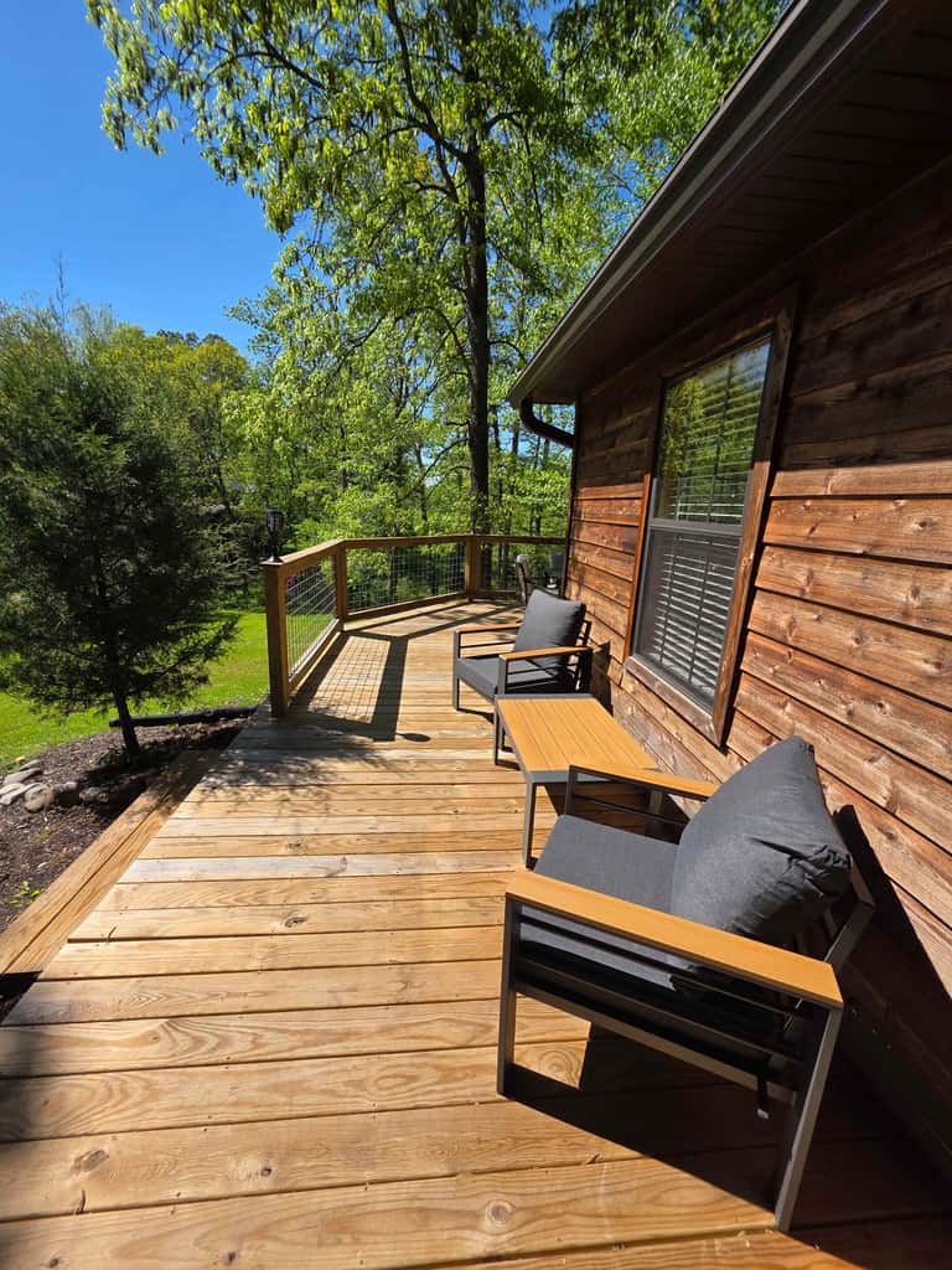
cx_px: 476
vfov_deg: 106.2
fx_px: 477
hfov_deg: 89.9
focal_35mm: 13
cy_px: 635
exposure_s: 1/1695
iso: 40
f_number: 1.9
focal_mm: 2.2
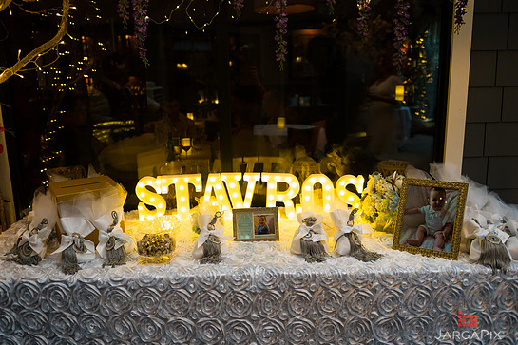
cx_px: 250
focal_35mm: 33
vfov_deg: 39.9
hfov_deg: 57.2
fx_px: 475
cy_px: 177
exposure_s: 1/100
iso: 1600
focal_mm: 31
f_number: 3.2
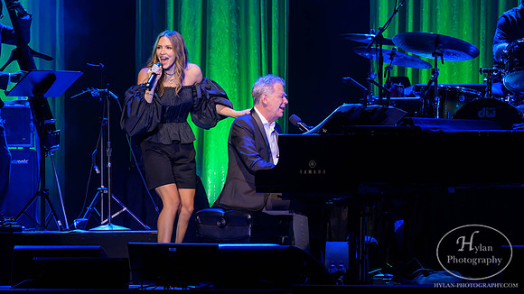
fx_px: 6313
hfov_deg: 4.8
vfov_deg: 2.7
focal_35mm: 454
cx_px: 248
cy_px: 85
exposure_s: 1/250
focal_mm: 300
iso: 1800
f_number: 5.6
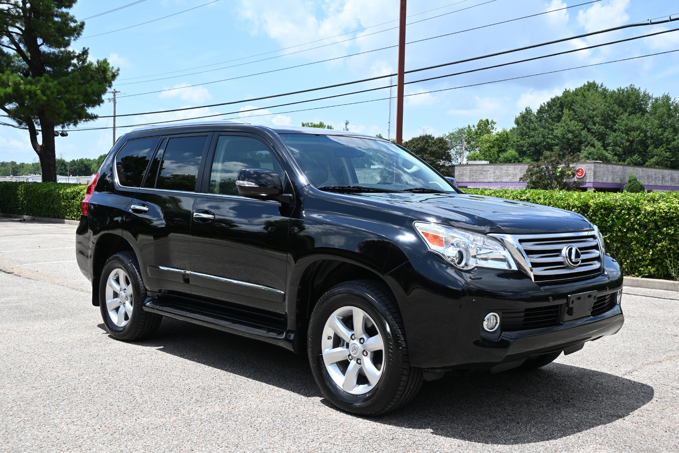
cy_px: 226
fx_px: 693
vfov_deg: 36.2
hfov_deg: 52.2
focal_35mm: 37
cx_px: 340
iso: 100
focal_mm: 24.5
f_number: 6.3
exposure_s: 1/320
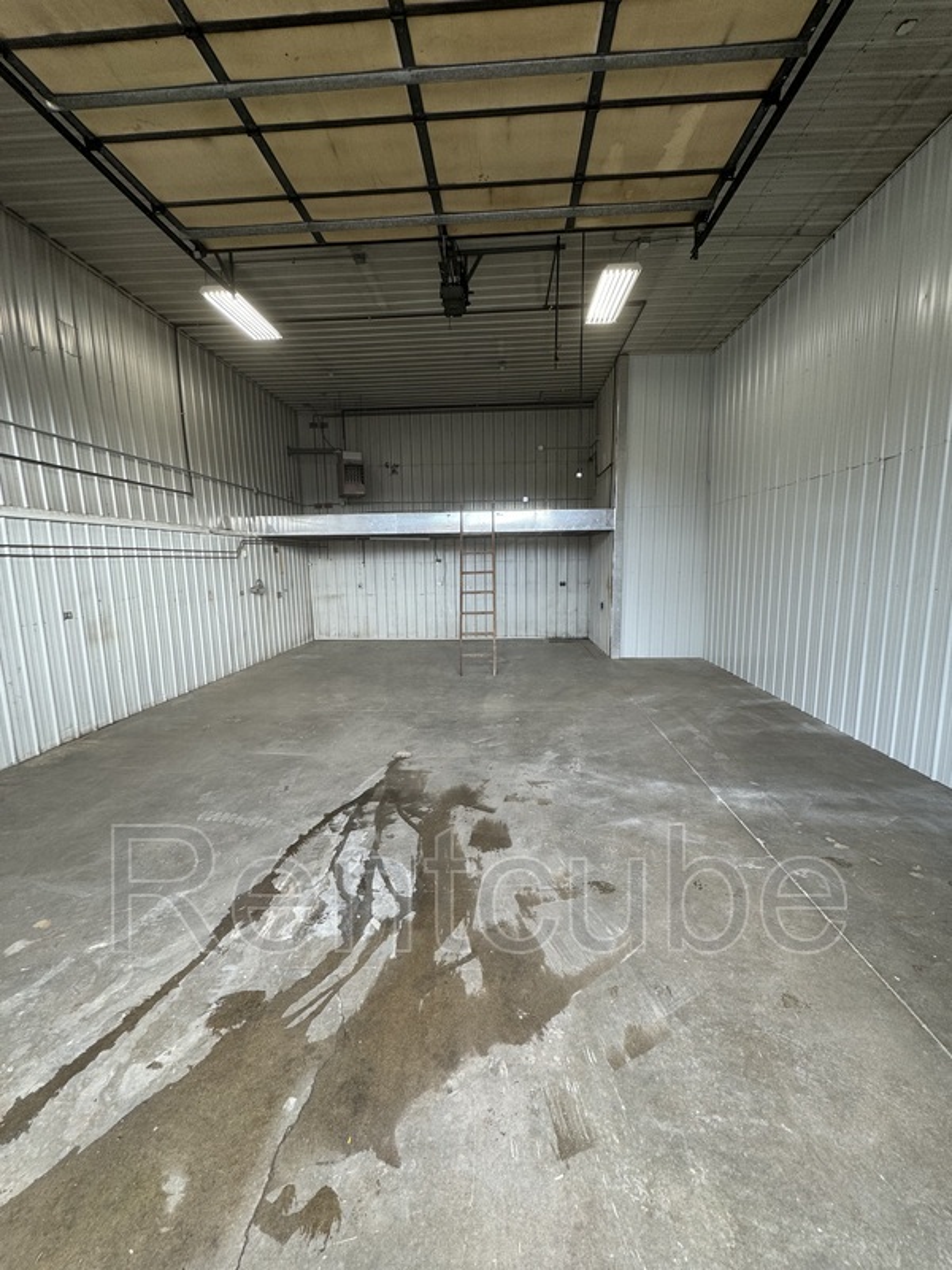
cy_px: 635
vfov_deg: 102.1
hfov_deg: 85.7
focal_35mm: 14
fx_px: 513
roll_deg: +1.7
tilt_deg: -9.3
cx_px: 476
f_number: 2.2
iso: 64
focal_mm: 2.22
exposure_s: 1/99
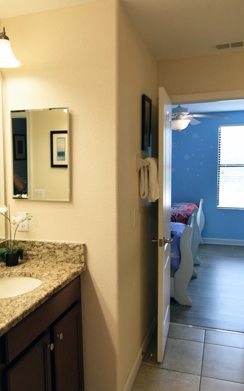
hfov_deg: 40.4
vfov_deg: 61.6
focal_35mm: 31
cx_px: 83
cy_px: 192
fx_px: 328
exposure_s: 1/100
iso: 400
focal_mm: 13
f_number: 5
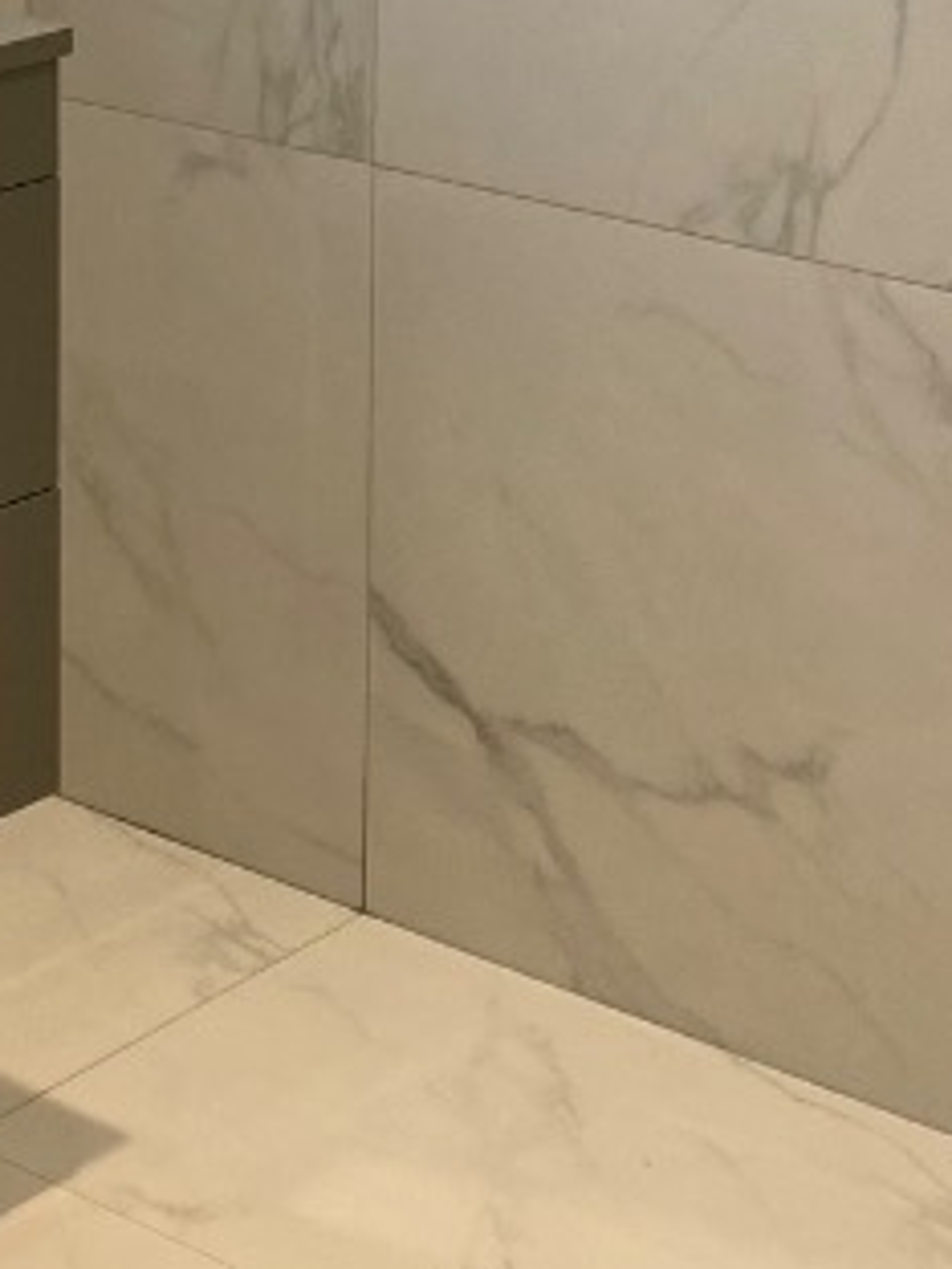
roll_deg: -0.8
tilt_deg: -5.6
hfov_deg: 14.4
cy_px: -395
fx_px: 3667
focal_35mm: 100
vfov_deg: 18.3
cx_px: -126
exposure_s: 1/100
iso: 100
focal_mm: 4.25
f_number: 1.8
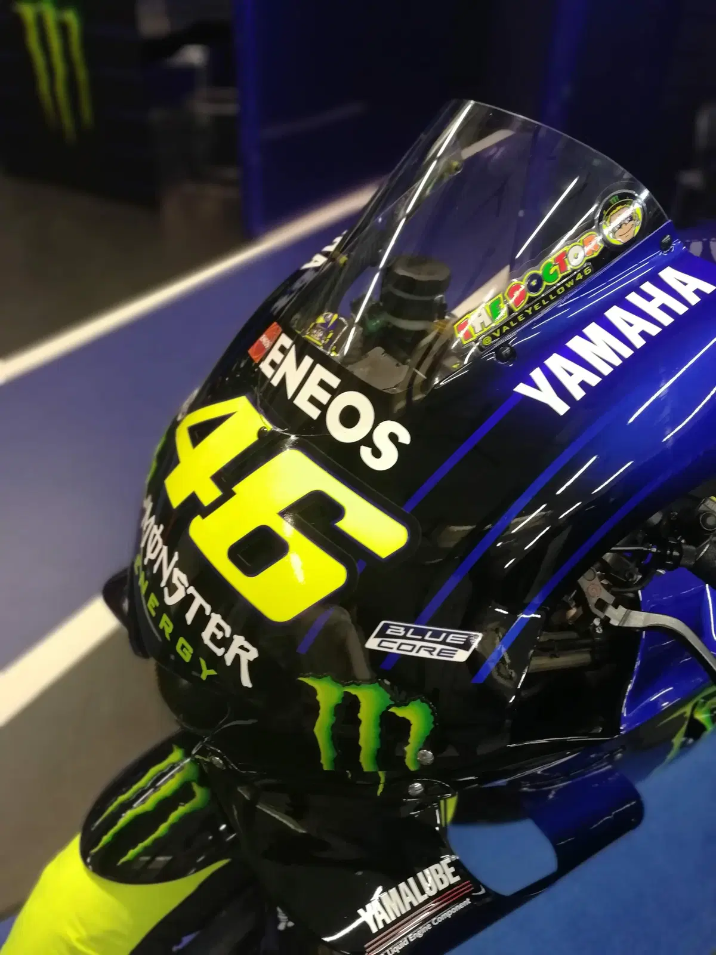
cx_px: 358
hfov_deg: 51.4
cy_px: 478
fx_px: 745
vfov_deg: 65.3
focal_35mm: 27
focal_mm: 3.95
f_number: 4
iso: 320
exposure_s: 1/33.3
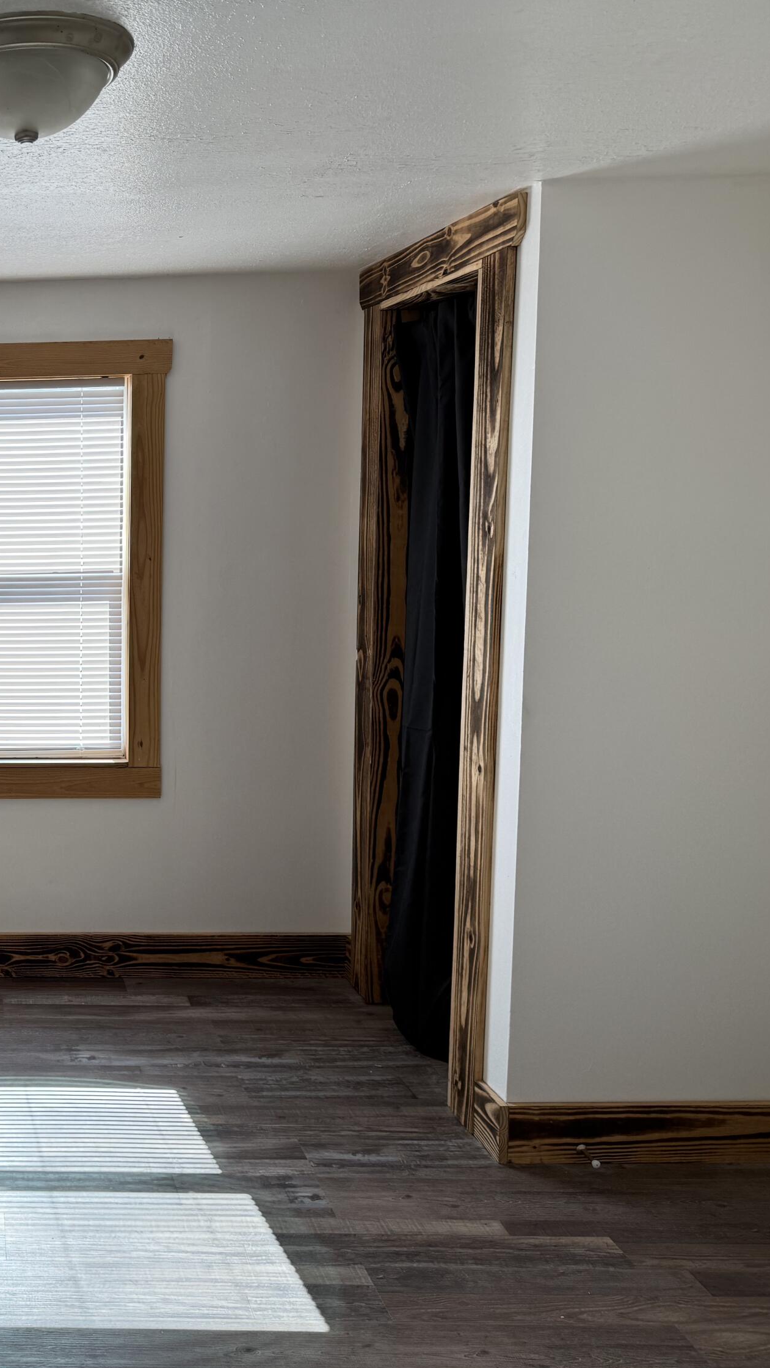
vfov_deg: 56.6
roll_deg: +1.2
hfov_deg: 29.9
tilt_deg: -6.1
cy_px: 686
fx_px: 1270
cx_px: -104
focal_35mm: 35
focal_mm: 6.76
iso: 50
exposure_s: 1/126
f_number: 1.78
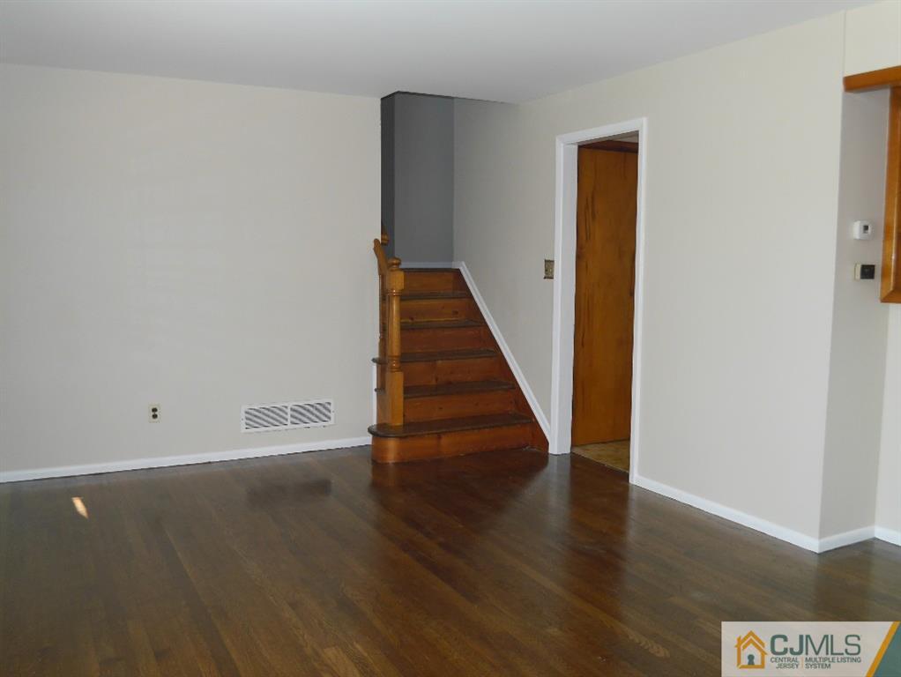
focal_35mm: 40
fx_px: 1042
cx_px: 450
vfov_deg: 36.0
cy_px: 338
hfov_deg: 46.8
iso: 400
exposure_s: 1/60
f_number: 4.5
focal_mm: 20
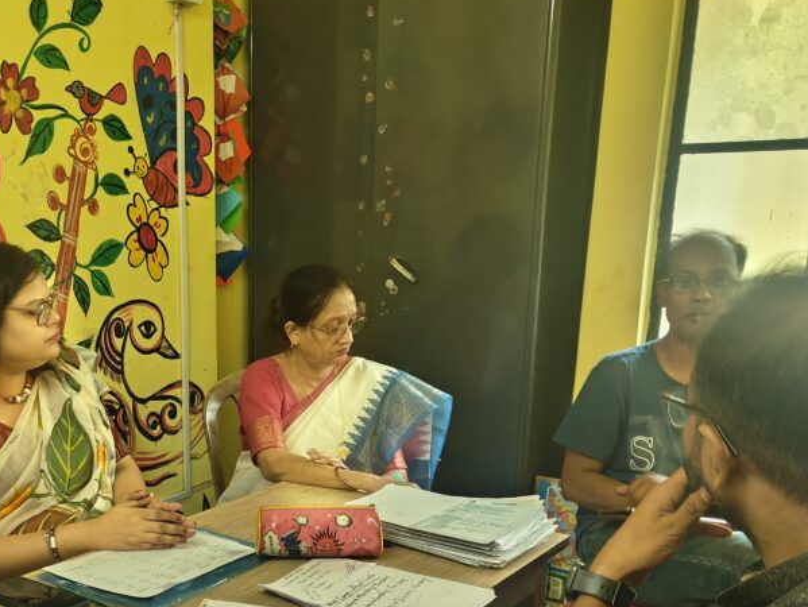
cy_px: 479
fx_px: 958
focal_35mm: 41
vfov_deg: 34.2
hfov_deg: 44.6
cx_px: 225
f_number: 1.8
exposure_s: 1/144
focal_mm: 5.59
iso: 50
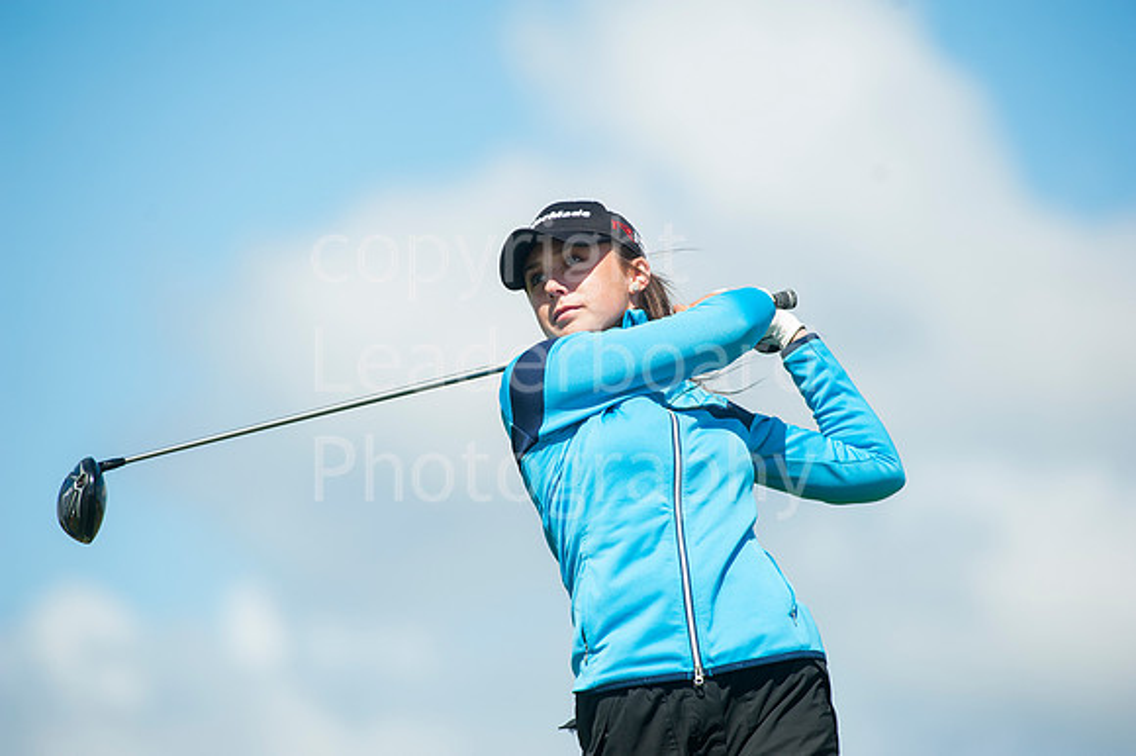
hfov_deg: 6.9
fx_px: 9461
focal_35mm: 300
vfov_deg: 4.6
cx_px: 568
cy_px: 378
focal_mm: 300
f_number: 6.3
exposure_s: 1/4000
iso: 320
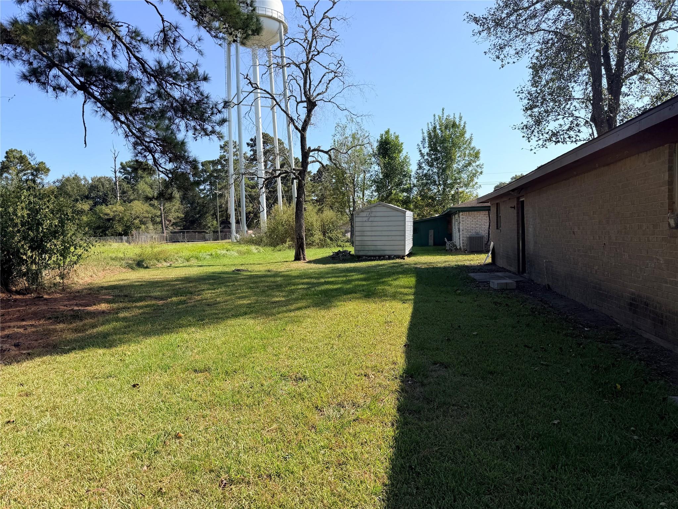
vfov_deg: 56.8
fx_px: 470
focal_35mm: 24
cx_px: 339
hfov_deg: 71.6
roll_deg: +1.7
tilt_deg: -2.9
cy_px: 254
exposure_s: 1/3279
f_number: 1.78
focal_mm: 6.76
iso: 80
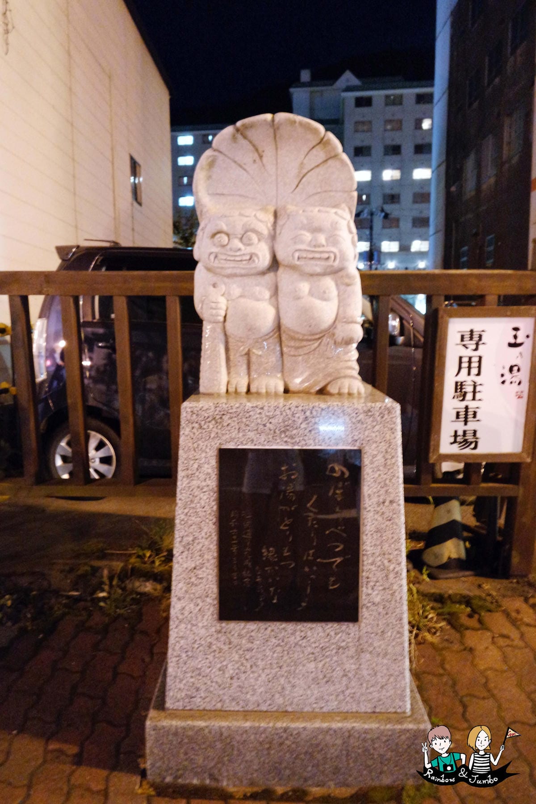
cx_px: 268
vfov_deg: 73.7
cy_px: 402
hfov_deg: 53.1
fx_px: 536
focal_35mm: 24
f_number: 3.5
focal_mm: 9
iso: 3200
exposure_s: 1/4
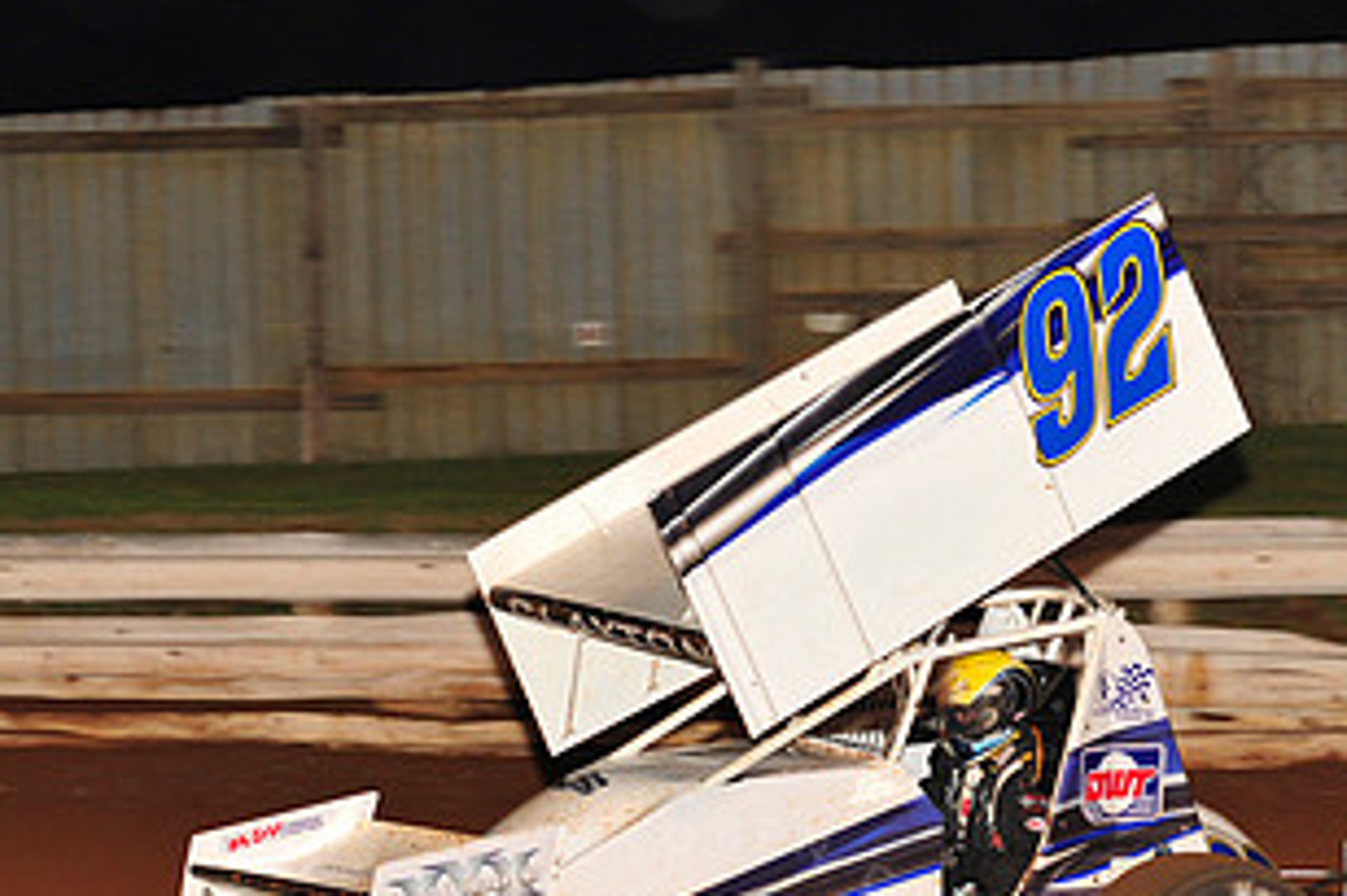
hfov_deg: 10.4
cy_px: 677
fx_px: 7404
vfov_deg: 6.9
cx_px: 726
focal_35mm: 198
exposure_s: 1/320
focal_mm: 105
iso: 1000
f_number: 6.3
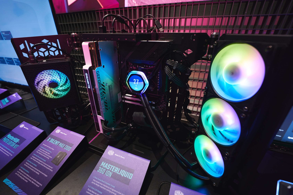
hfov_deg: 98.5
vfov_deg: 75.5
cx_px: 146
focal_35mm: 16
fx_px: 126
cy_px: 98
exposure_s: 1/60
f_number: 4
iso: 1000
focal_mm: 15.5
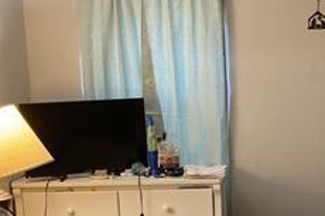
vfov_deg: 16.5
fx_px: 731
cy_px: 219
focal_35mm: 81
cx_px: 270
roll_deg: +0.2
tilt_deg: -9.7
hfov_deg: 24.6
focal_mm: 3.99
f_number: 1.8
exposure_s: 1/30
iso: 400
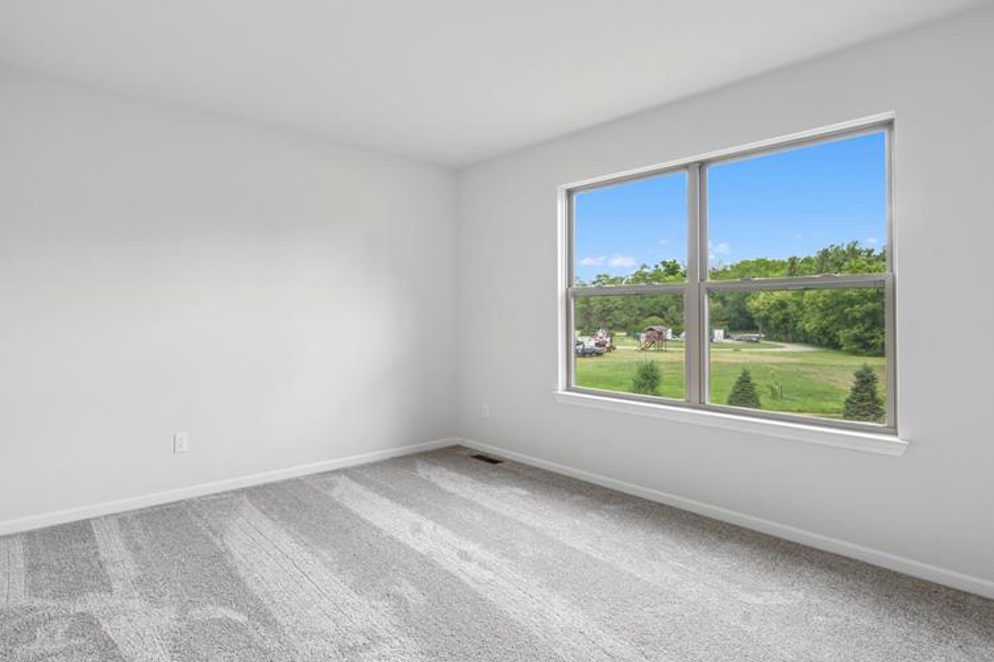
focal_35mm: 19
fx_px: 524
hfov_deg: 85.5
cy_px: 306
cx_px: 382
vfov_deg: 64.4
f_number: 9
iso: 100
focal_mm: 14
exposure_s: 1/3
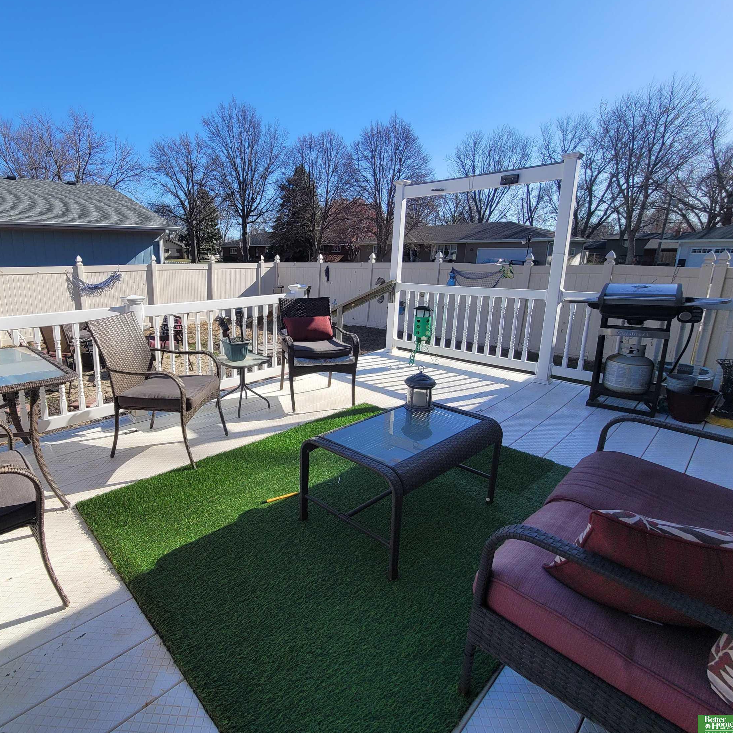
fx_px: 383
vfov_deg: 87.4
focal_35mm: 16
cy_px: 352
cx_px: 264
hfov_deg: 85.3
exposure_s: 1/1525
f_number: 2.2
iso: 50
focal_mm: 2.2
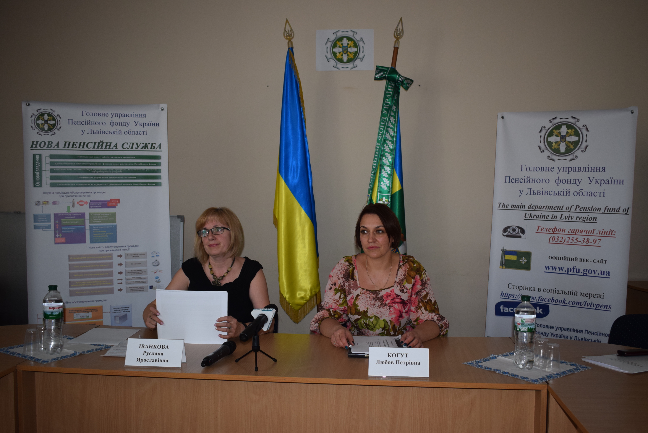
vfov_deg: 36.9
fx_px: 648
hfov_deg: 53.1
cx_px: 324
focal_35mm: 36
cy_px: 216
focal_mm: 24
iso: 800
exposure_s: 1/125
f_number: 4
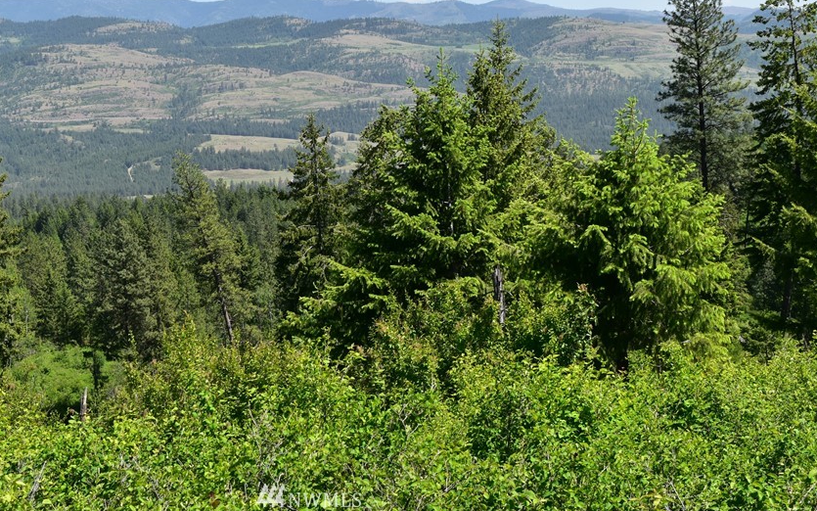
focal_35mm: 62
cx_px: 311
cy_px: 178
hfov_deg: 33.0
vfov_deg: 21.0
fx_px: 1373
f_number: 11
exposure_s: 1/500
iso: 400
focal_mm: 31
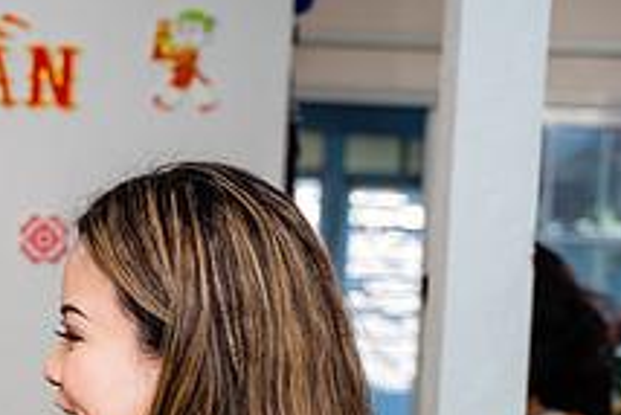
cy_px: 359
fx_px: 2365
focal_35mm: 137
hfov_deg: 14.4
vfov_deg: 10.0
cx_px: -171
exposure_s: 1/160
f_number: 4
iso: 800
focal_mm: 44
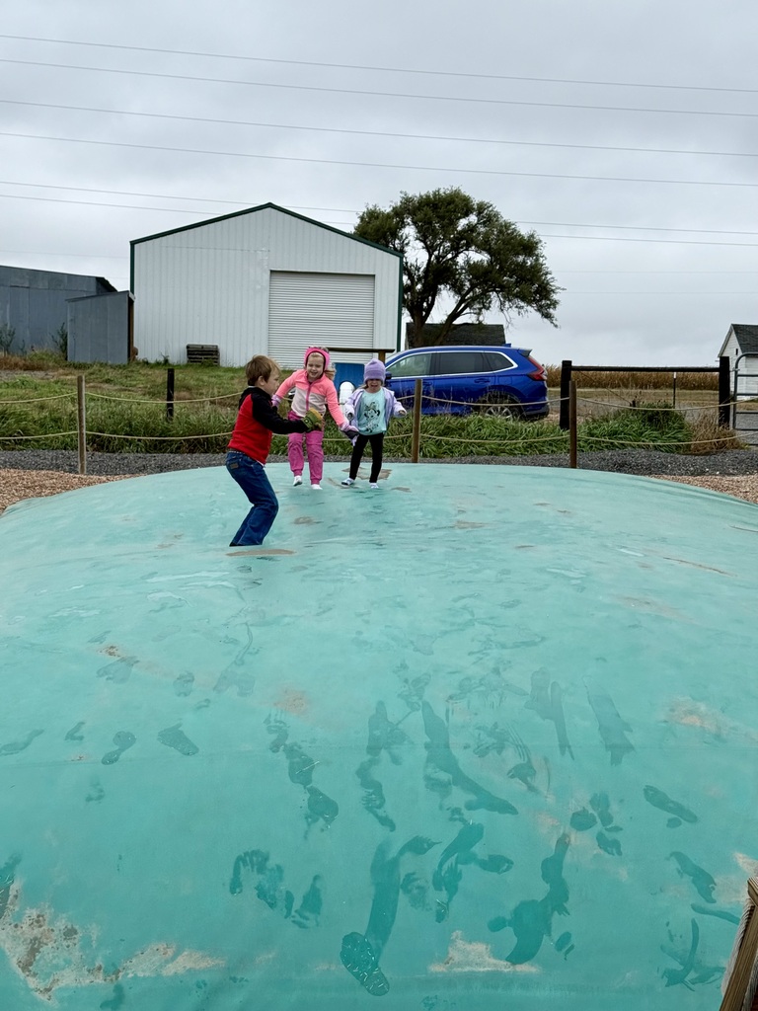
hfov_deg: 30.3
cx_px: 379
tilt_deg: -2.8
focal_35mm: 48
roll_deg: -2.1
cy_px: 506
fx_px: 1401
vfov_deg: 39.7
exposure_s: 1/1403
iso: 64
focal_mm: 6.76
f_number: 1.78
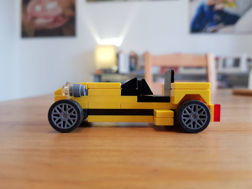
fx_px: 189
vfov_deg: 53.1
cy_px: 94
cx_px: 126
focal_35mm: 26
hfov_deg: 67.3
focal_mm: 4.3
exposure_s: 1/33
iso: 160
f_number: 1.7
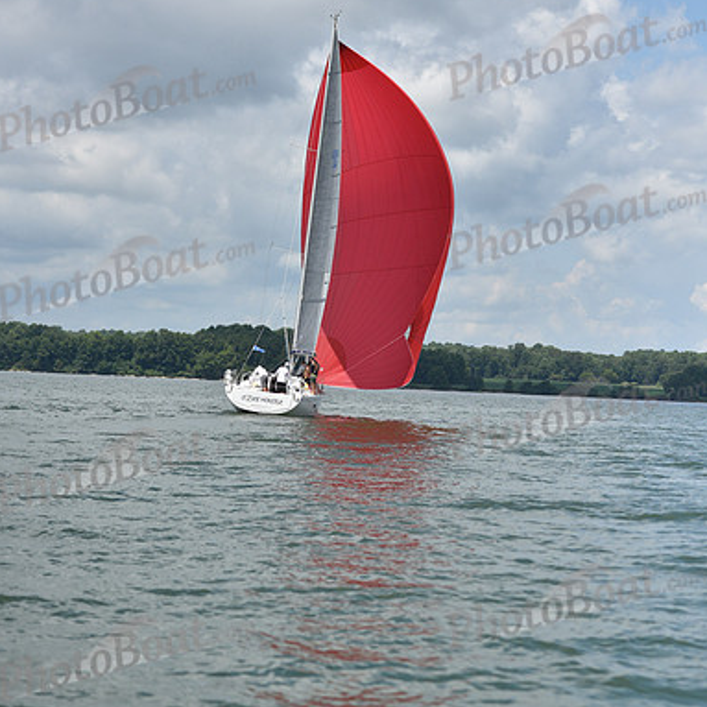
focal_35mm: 90
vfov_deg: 19.3
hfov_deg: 19.3
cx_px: 352
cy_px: 345
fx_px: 2080
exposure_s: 1/8000
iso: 320
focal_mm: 70
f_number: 3.2
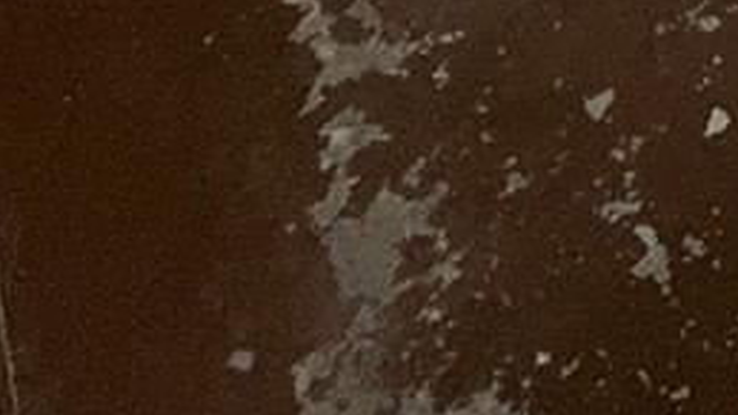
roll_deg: +0.3
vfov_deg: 11.8
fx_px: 1389
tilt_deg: -23.2
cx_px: 1053
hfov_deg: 24.4
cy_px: -724
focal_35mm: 71
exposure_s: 1/122
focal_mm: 2.22
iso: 50
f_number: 2.2
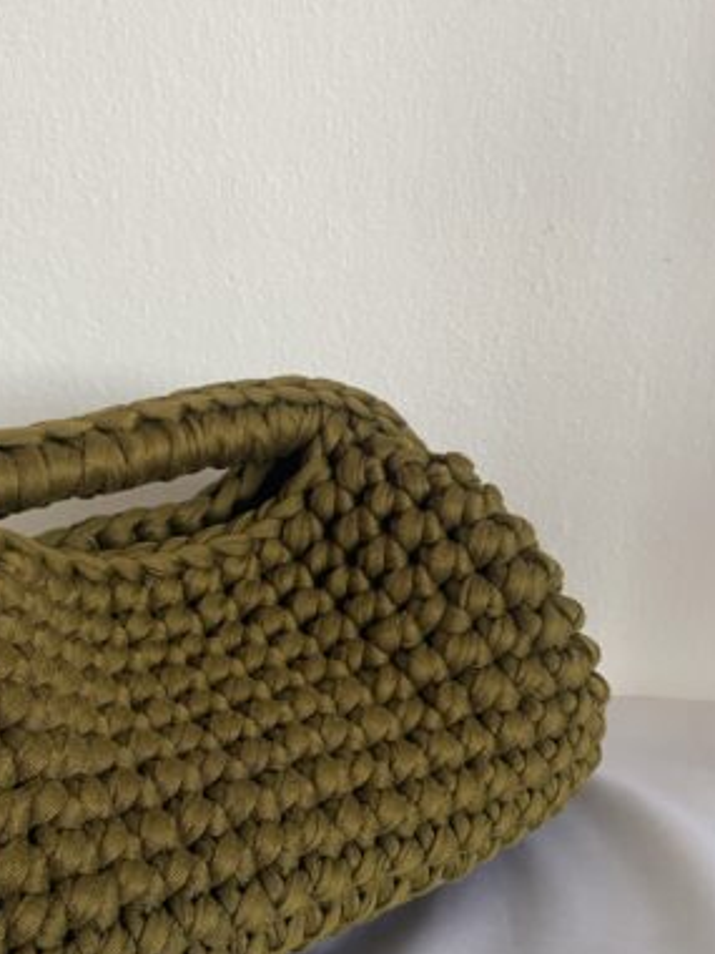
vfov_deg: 45.0
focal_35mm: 41
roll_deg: +3.3
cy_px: 650
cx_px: 168
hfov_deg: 34.3
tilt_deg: -25.3
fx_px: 1129
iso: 125
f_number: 1.6
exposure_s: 1/60
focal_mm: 4.2
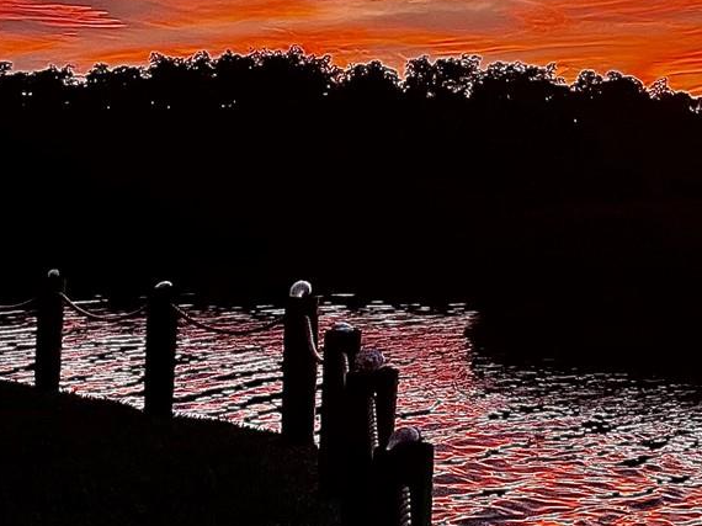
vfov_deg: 19.8
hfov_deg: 25.6
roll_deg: +0.8
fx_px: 1480
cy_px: 70
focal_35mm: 73
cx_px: 663
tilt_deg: +4.8
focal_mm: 4.2
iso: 125
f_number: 1.6
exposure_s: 1/85
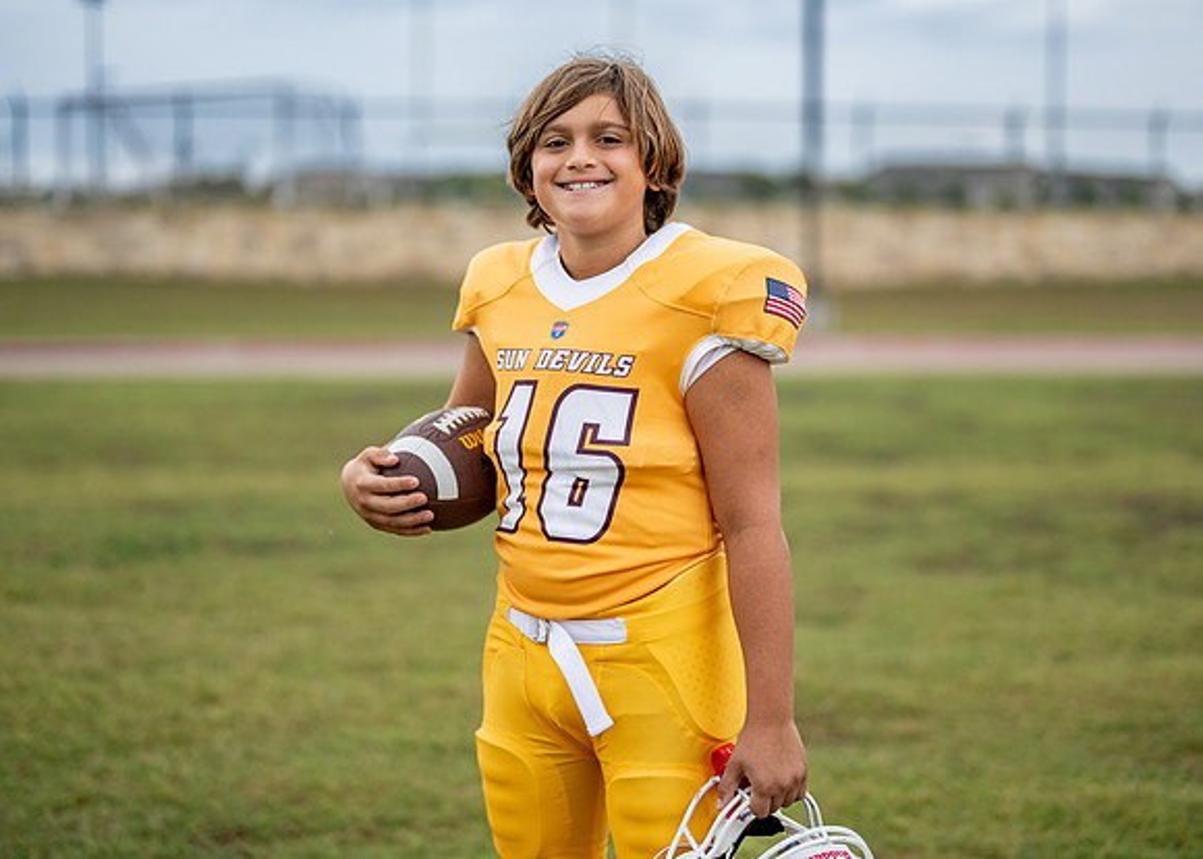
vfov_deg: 23.6
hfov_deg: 32.6
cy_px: 389
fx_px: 2053
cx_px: 640
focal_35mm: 60
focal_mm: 50
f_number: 1.2
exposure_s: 1/1600
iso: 320
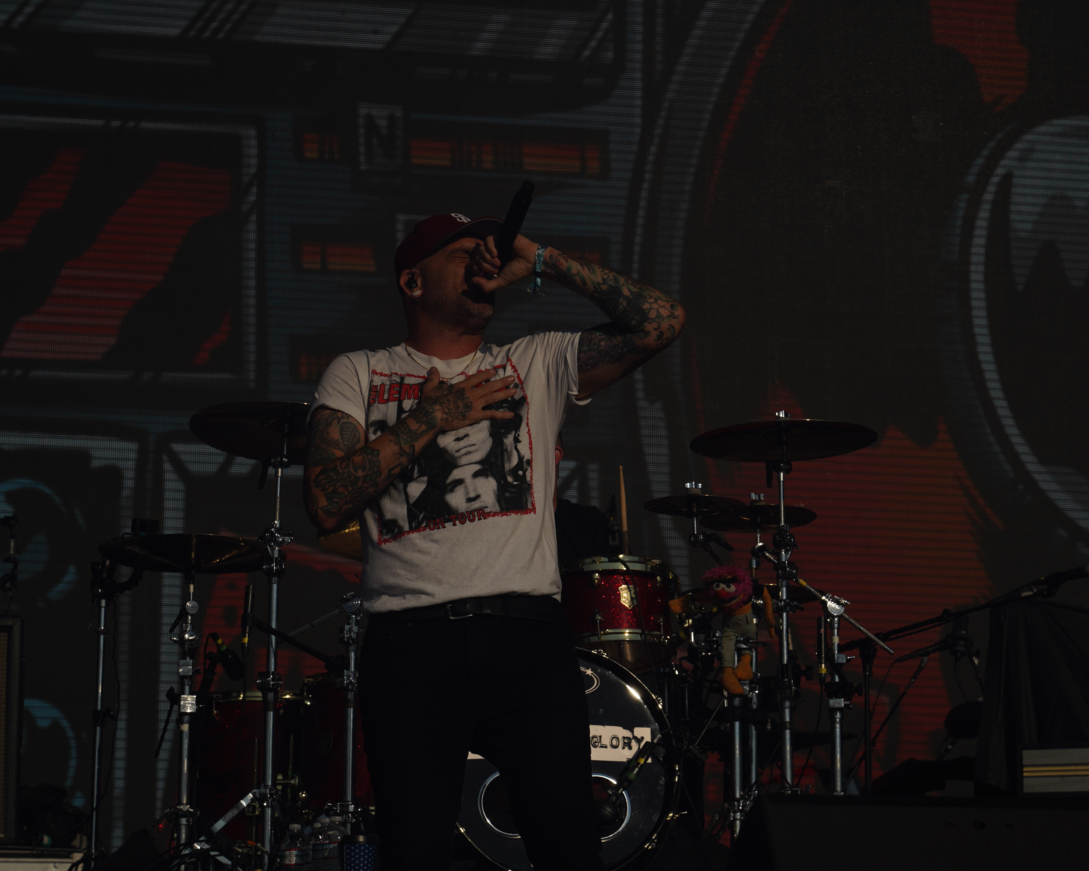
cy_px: 435
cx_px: 569
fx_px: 3836
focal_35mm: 119
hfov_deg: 16.2
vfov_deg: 13.0
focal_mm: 105
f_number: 8
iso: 100
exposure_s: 1/2000
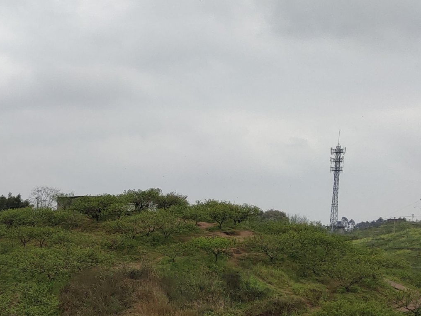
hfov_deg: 22.5
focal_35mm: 78
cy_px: 312
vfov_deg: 18.4
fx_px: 949
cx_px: -121
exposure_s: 1/303
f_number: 1.8
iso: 50
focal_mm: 4.27
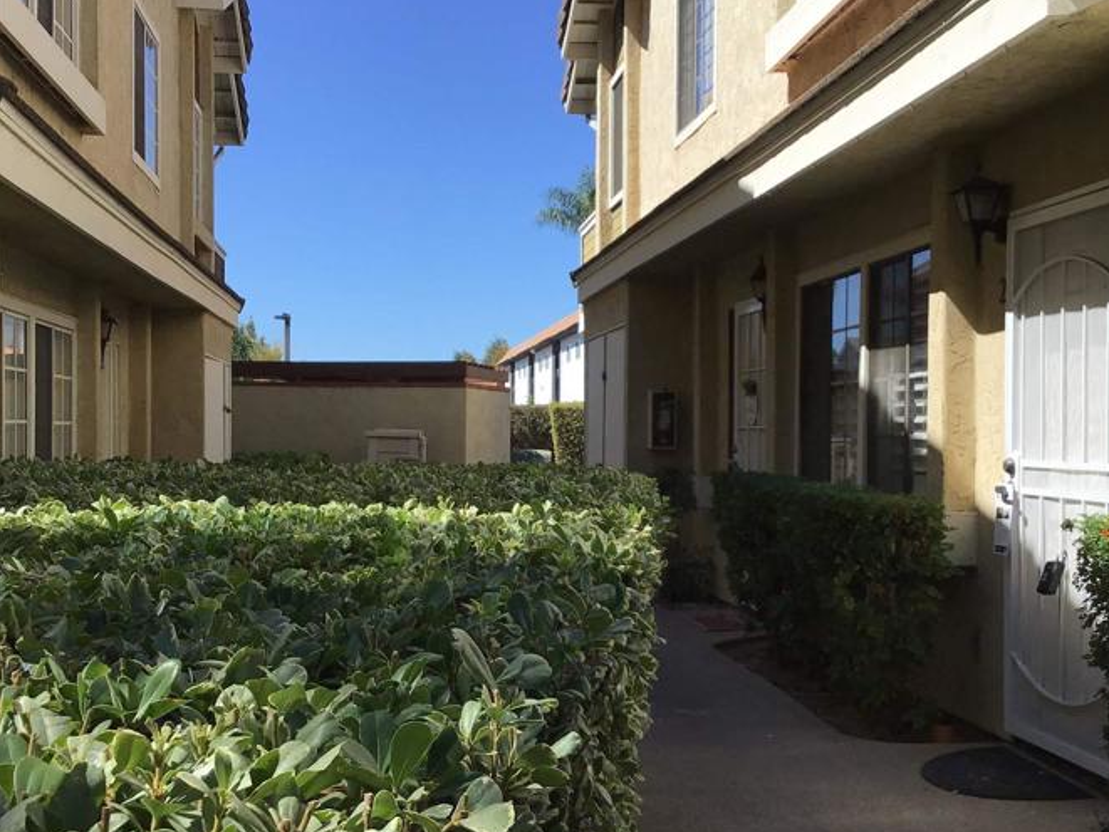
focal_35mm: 48
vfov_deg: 30.3
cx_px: 535
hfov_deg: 39.6
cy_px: 450
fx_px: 1538
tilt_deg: -5.3
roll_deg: -0.5
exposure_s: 1/1217
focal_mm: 3.3
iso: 25
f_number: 2.4
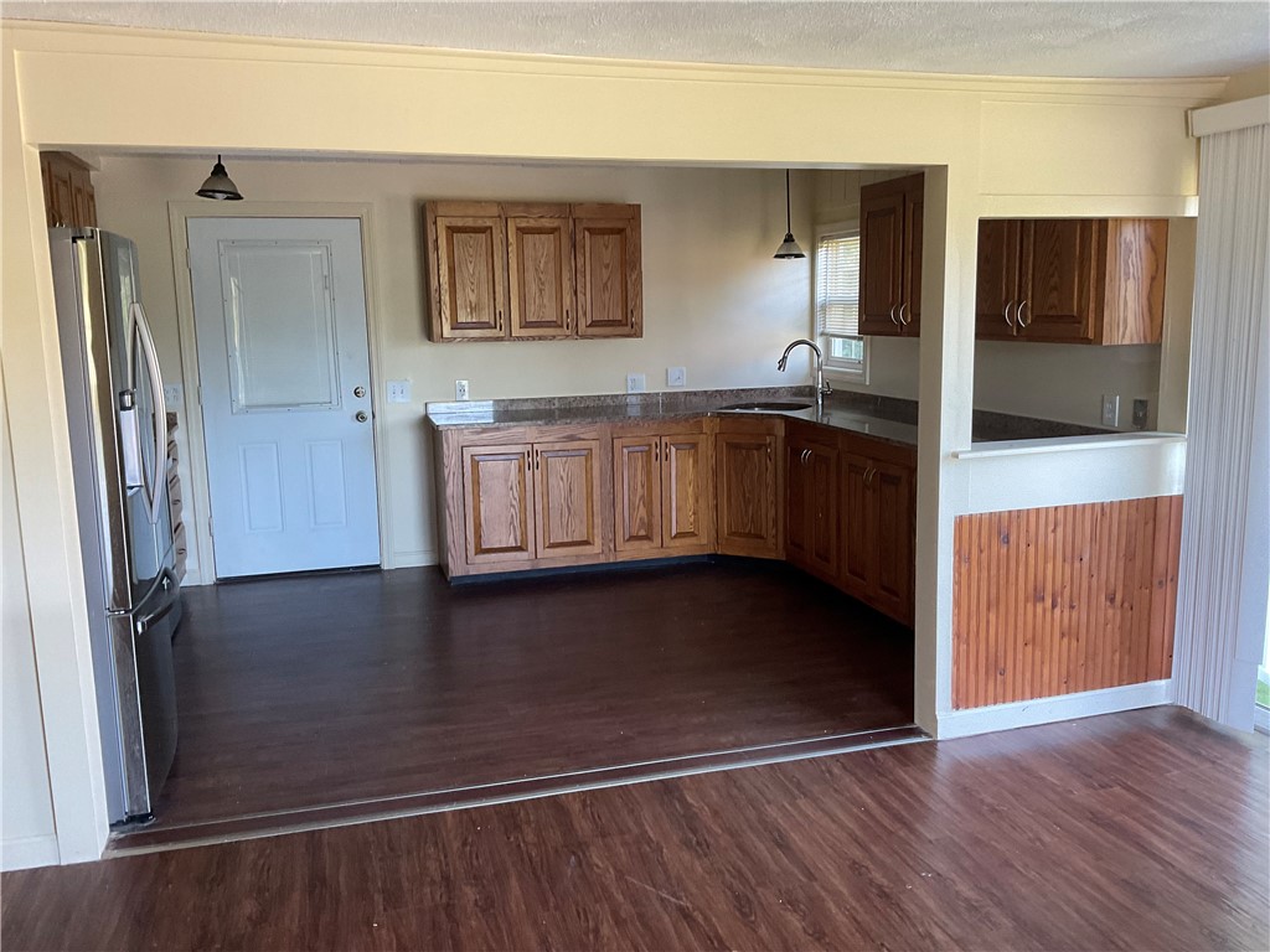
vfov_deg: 48.2
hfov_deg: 61.7
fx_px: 1064
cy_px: 476
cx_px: 635
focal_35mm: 29
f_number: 1.8
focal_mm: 3
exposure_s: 1/60
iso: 100
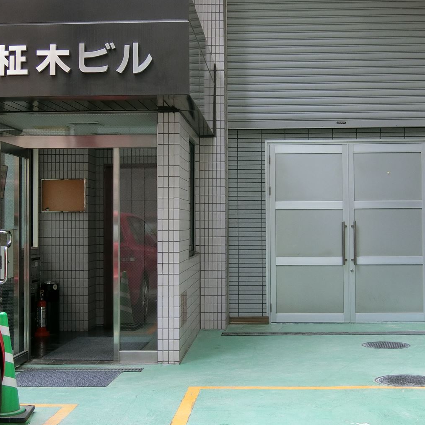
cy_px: 201
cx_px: 238
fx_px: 833
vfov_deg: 28.6
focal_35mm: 60
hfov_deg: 28.6
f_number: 3.9
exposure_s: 1/125
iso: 200
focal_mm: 9.1
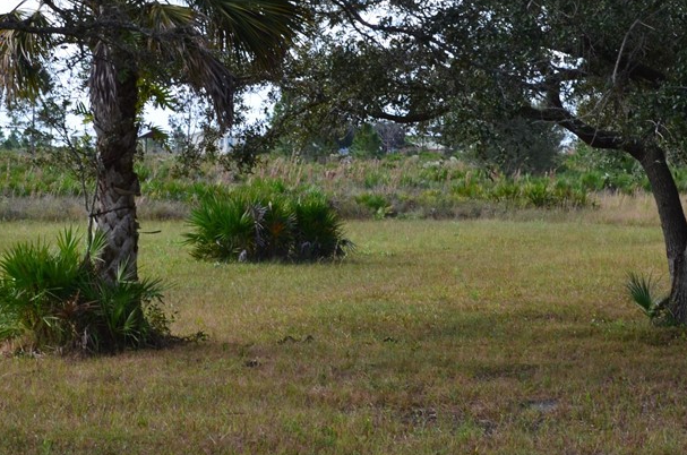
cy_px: 133
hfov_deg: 18.1
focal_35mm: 113
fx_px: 2152
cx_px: 243
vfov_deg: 12.0
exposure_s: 1/125
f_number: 11
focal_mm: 42
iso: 200
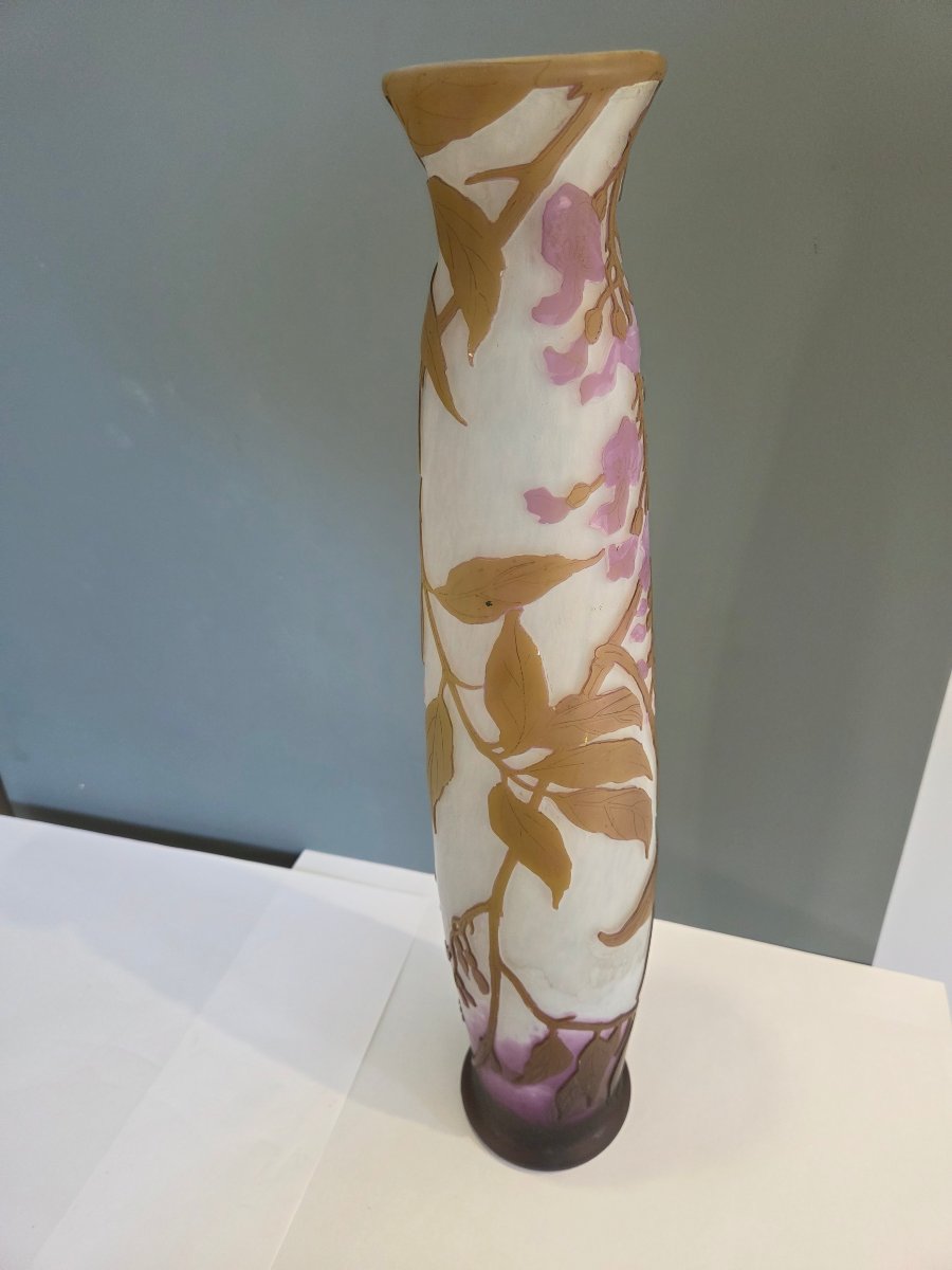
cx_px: 476
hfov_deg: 58.9
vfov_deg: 73.9
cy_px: 635
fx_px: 843
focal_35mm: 23
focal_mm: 5.4
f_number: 1.8
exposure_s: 1/120
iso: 320
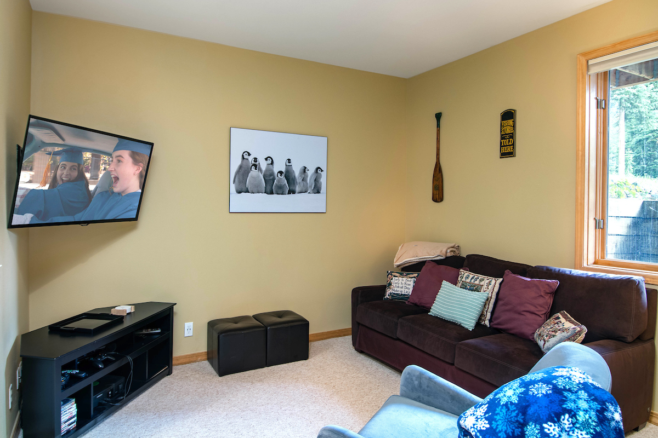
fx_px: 384
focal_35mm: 21
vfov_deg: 59.5
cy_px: 219
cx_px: 329
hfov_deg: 81.2
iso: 250
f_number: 7.1
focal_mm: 14
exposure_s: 1/8
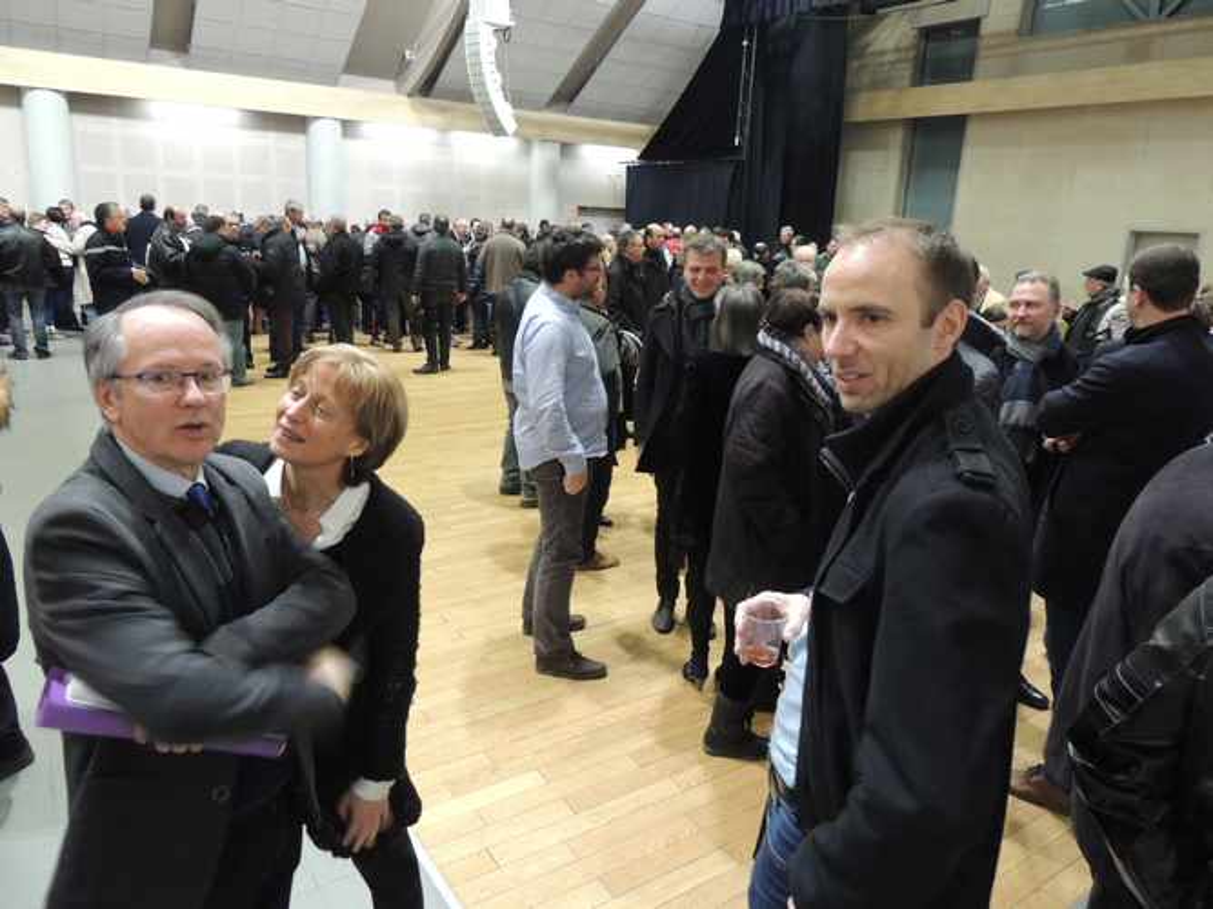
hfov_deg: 71.6
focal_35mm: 24
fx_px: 841
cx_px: 606
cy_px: 454
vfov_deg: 56.8
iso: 400
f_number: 3
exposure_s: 1/13
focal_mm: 4.3
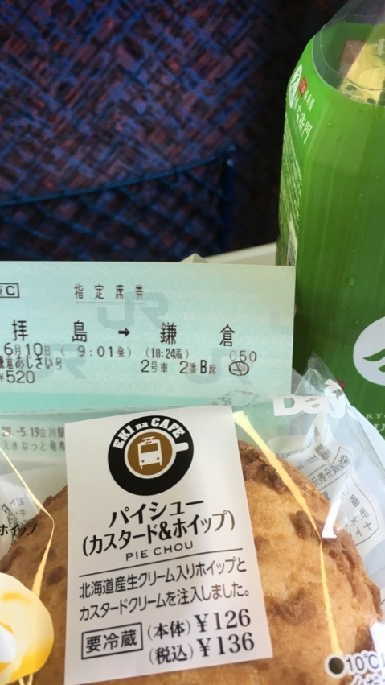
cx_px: 191
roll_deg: +4.6
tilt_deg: -39.3
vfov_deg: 52.8
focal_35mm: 38
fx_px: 689
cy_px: 345
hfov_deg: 31.2
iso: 25
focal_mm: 4.15
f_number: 2.2
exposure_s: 1/30
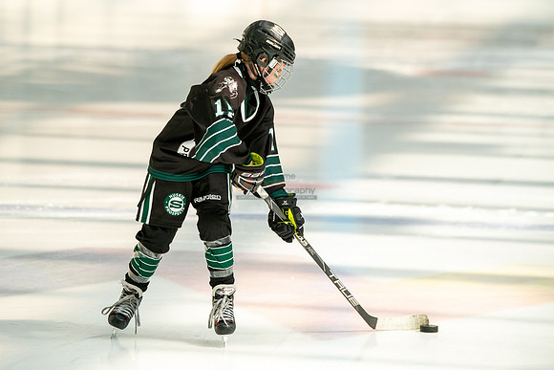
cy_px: 140
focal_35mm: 291
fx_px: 4480
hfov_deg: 7.1
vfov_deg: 4.7
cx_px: 277
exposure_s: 1/4000
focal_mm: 234
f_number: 3.5
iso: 1600
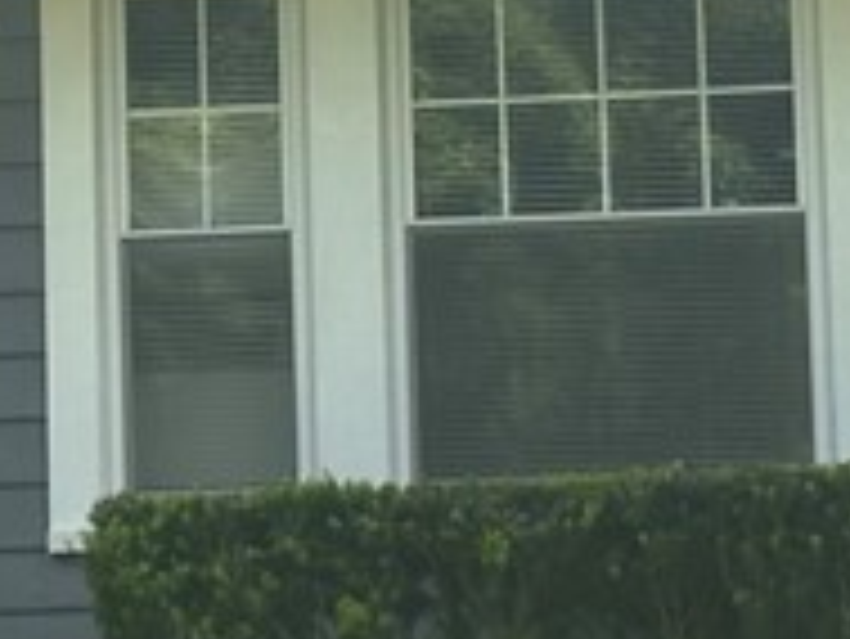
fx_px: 6388
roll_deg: +0.0
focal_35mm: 260
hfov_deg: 7.6
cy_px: -184
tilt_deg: +8.7
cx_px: 409
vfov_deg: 5.7
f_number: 1.78
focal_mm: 6.86
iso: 64
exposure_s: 1/1953
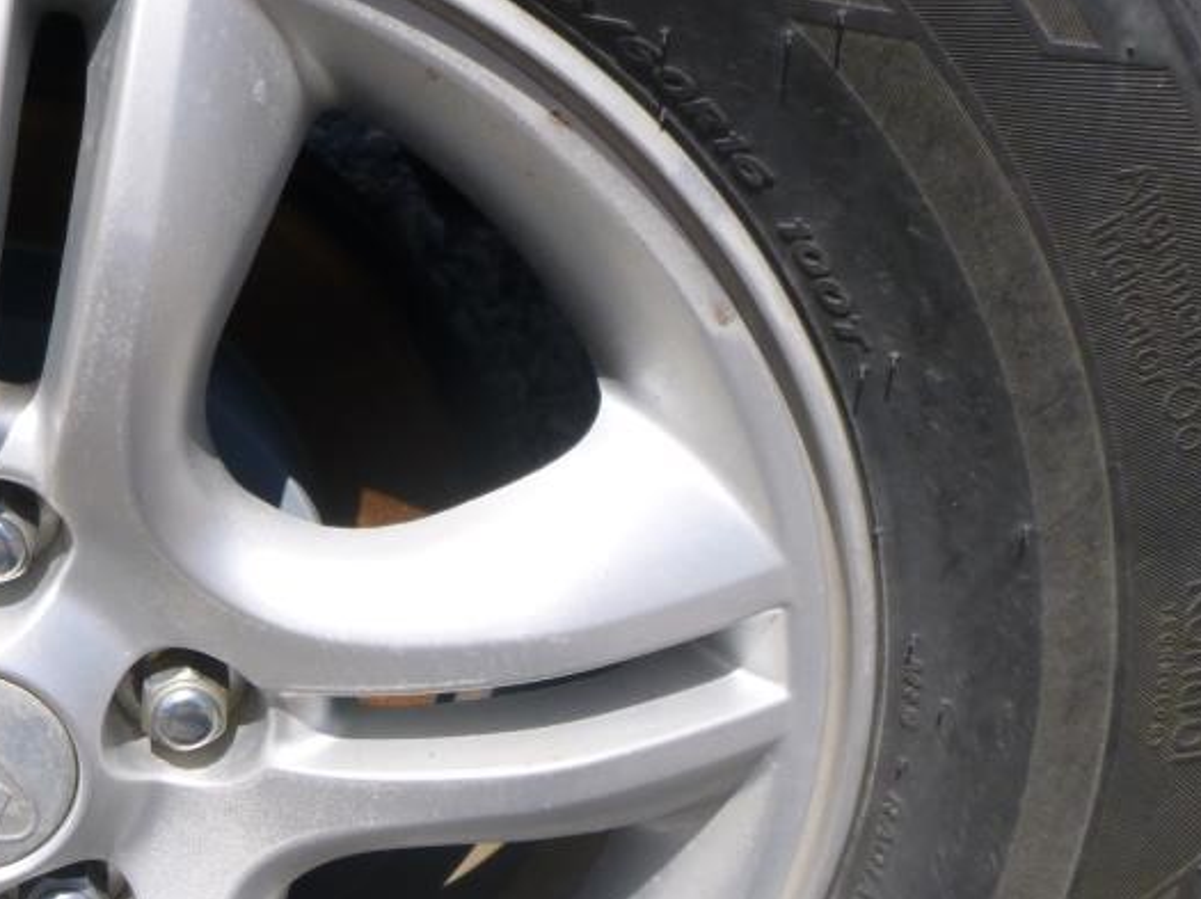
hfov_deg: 29.4
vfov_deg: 23.8
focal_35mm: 61
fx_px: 2115
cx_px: -32
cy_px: 652
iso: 100
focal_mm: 4.5
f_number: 3.9
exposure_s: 1/500
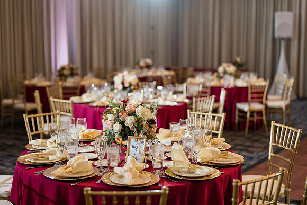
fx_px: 471
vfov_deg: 24.5
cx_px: 138
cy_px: 92
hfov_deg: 36.1
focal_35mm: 55
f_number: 1.4
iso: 640
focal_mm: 50
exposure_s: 1/250
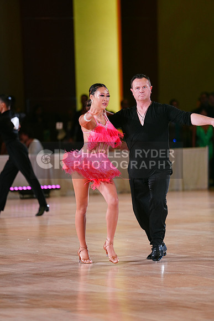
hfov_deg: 6.9
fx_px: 1782
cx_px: 107
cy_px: 160
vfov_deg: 10.3
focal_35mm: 200
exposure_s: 1/400
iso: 2000
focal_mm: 200
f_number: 2.8
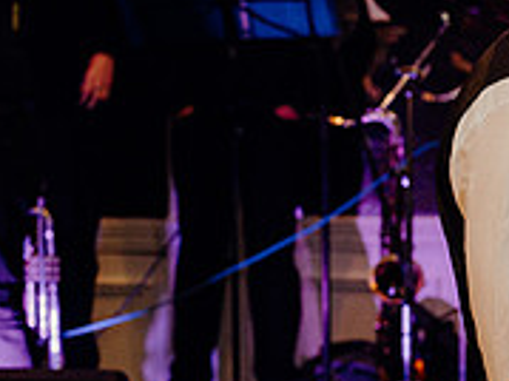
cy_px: 200
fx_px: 3159
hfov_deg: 9.0
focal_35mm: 215
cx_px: 700
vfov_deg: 6.9
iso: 2500
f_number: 3.5
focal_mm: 69
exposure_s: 1/160
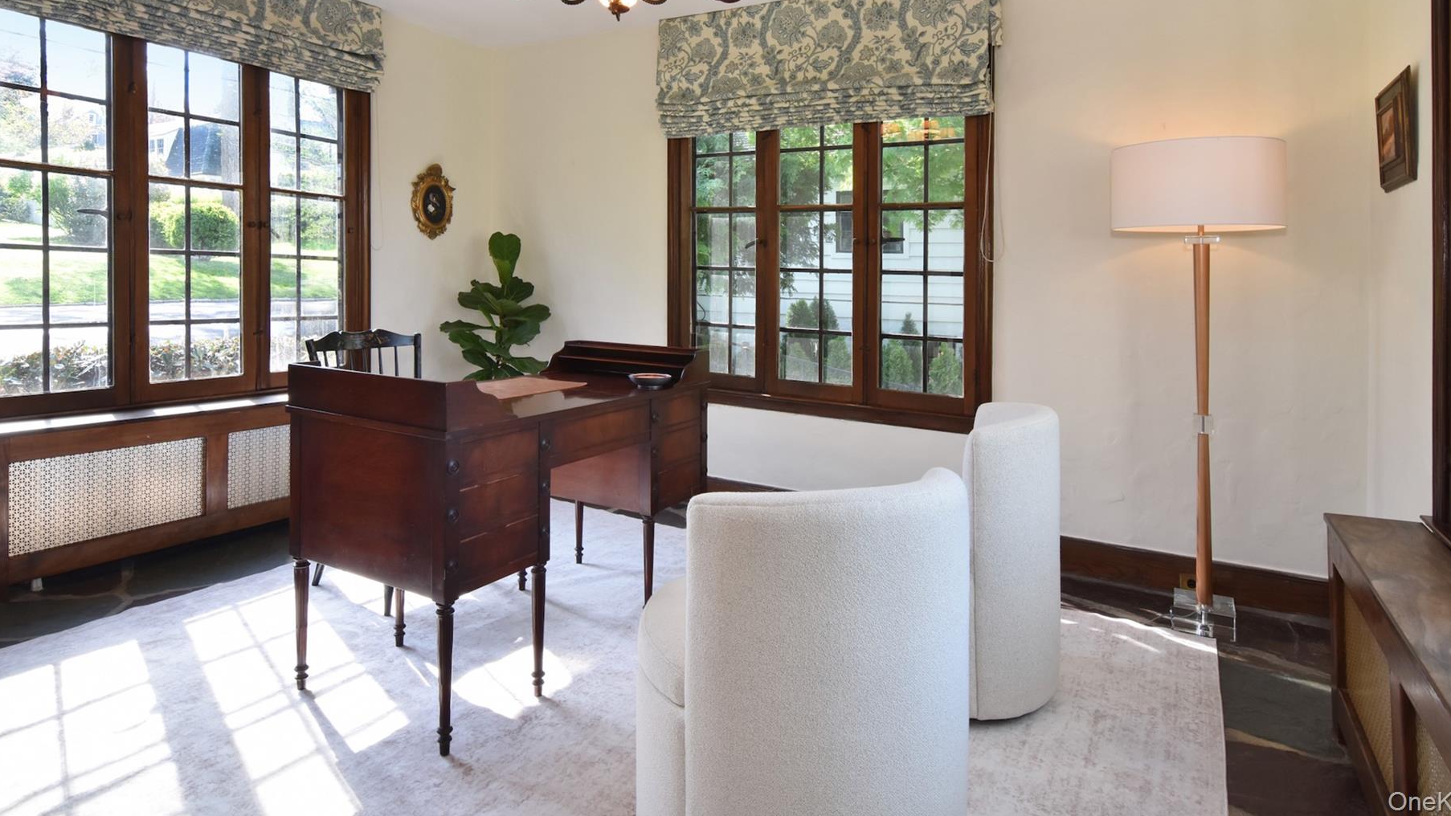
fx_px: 754
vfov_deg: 55.7
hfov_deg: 87.8
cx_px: 729
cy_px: 273
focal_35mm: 20
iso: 640
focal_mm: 11
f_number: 11
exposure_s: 1/40
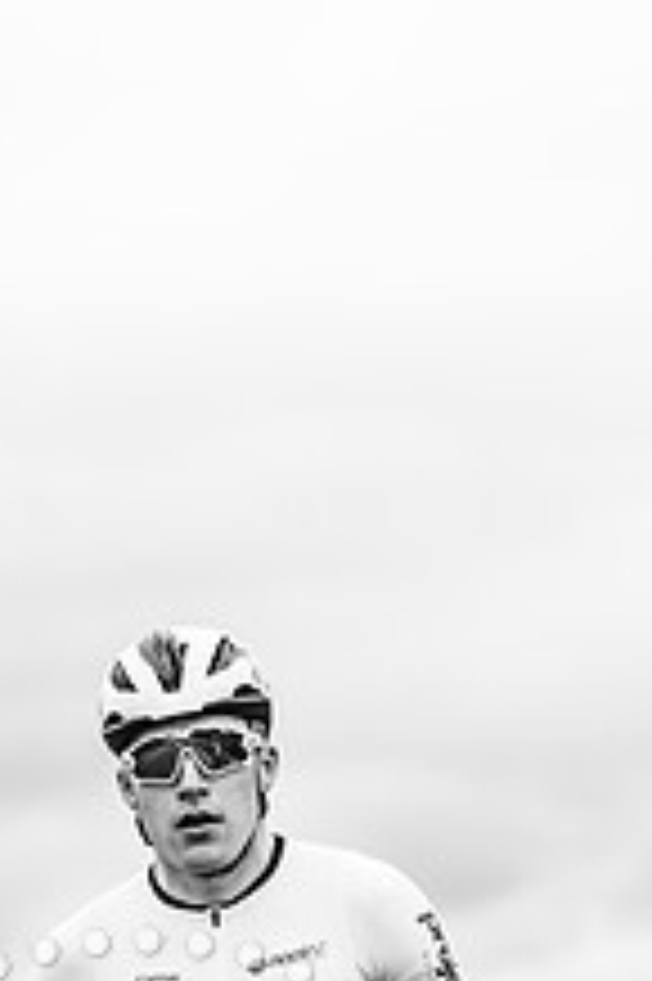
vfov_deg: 8.0
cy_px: 968
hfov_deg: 5.3
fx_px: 7020
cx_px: 225
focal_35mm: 258
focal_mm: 125
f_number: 4
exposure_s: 1/1000
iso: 400
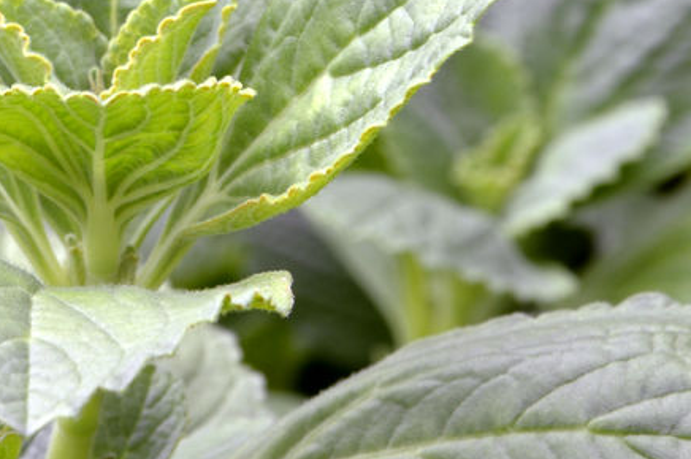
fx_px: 7116
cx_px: 92
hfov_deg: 5.6
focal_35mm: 371
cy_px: 80
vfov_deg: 3.7
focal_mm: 98
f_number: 14
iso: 200
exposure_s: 1/25
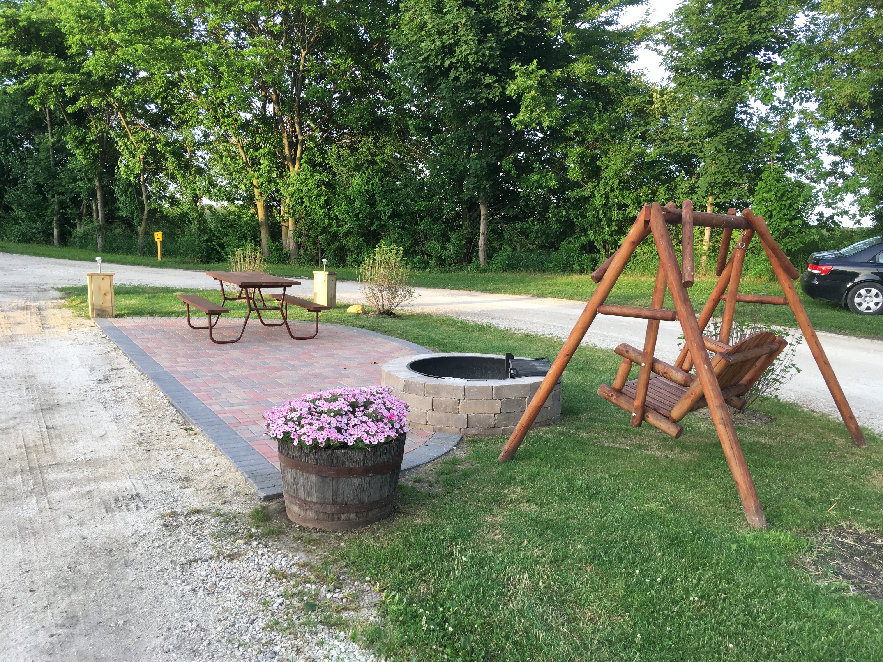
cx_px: 442
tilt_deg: -8.9
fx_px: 740
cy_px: 331
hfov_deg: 61.7
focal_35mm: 29
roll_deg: -1.8
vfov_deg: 48.2
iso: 32
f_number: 2.2
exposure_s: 1/120
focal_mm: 4.15
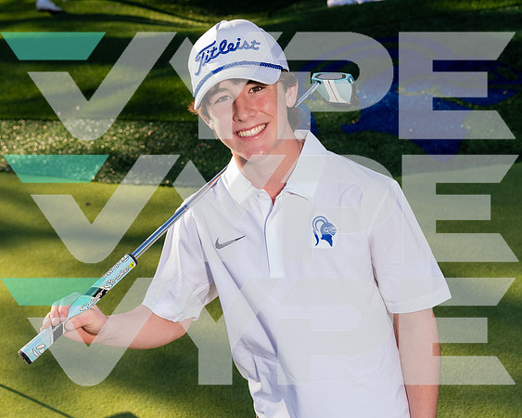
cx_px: 270
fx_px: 1014
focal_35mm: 66
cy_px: 215
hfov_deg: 28.9
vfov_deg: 23.2
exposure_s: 1/250
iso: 250
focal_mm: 55
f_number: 7.1
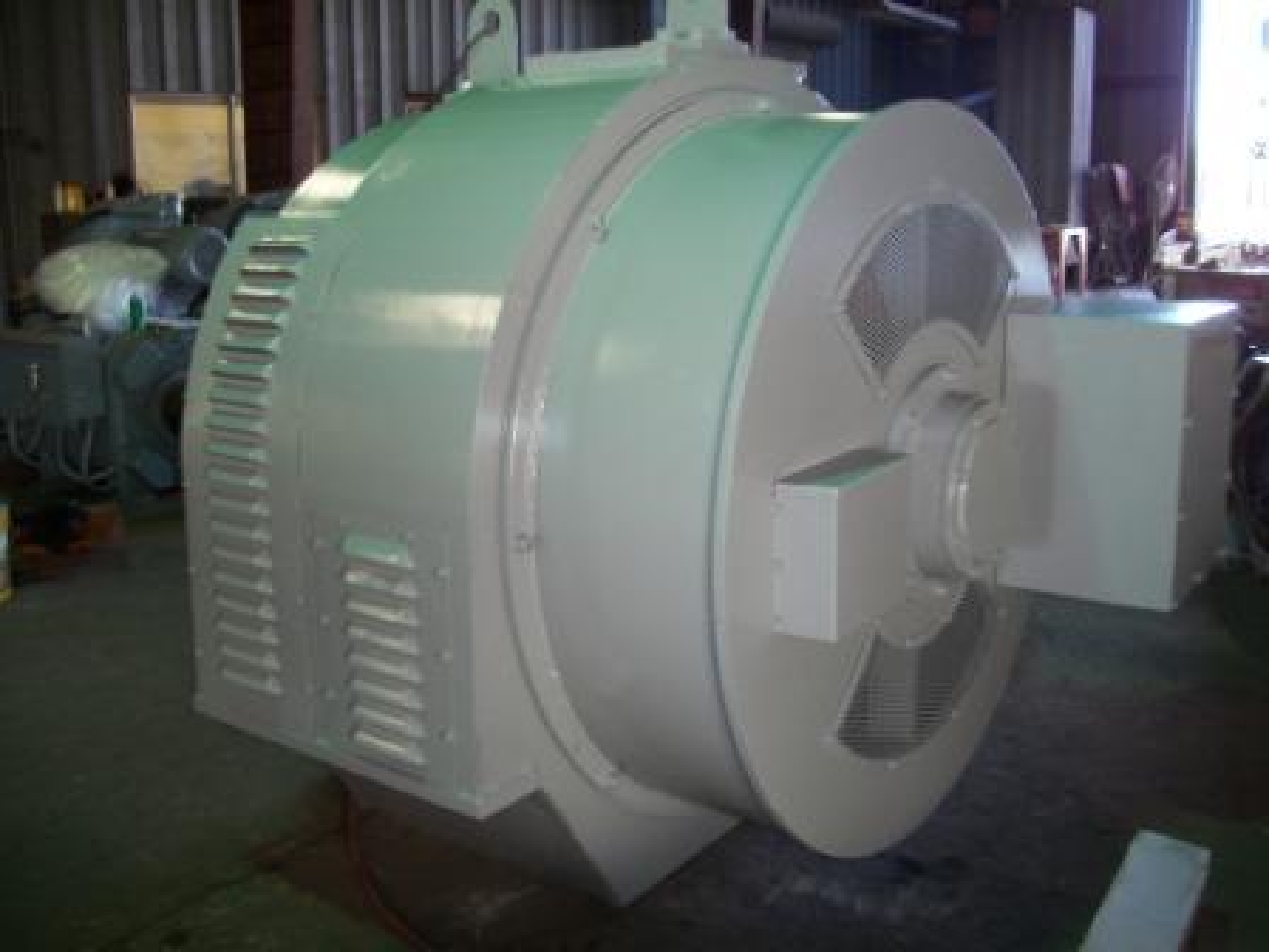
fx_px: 1283
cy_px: 476
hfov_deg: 52.6
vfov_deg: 40.7
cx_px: 634
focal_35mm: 35
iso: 160
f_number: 3.1
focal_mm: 6.3
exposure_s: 1/30
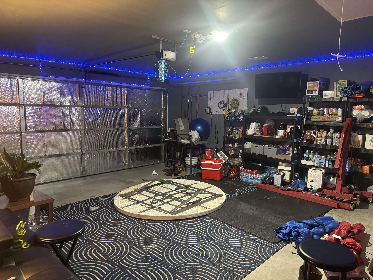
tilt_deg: -7.5
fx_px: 259
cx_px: 186
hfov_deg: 71.6
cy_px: 140
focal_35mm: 24
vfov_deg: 56.8
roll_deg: -0.5
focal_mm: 6.76
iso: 800
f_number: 1.78
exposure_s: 1/41
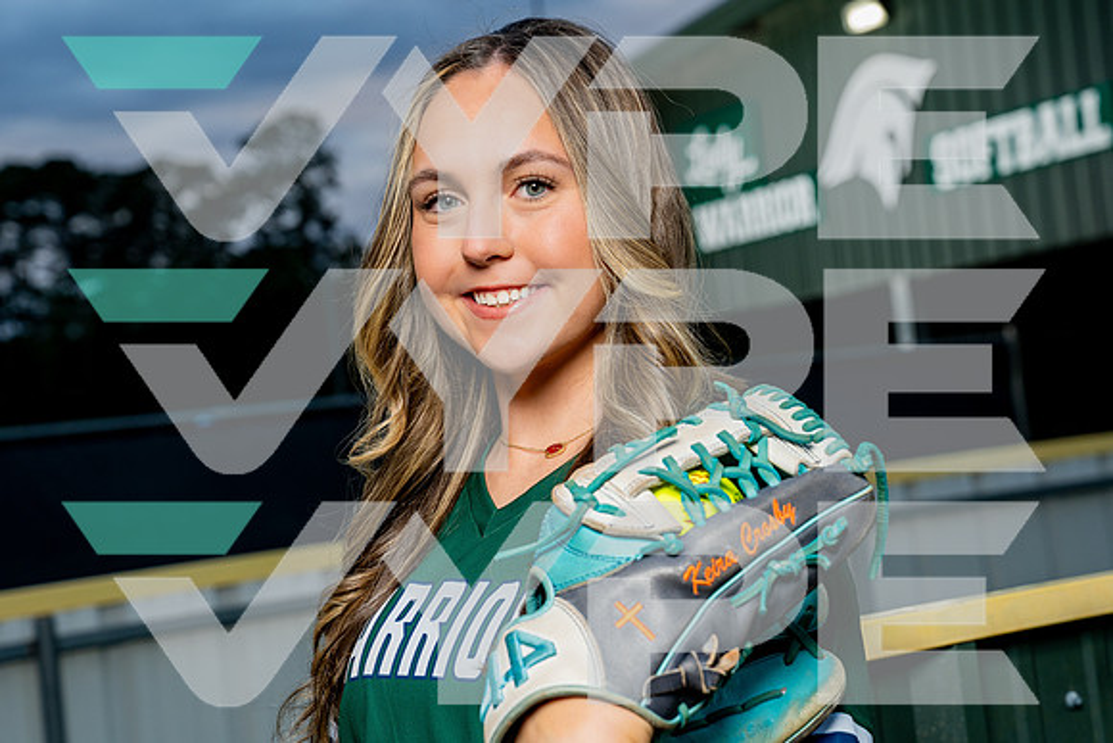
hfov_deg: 28.1
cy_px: 372
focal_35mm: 72
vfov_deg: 19.0
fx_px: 2222
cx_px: 556
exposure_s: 1/250
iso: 400
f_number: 5.6
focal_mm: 66
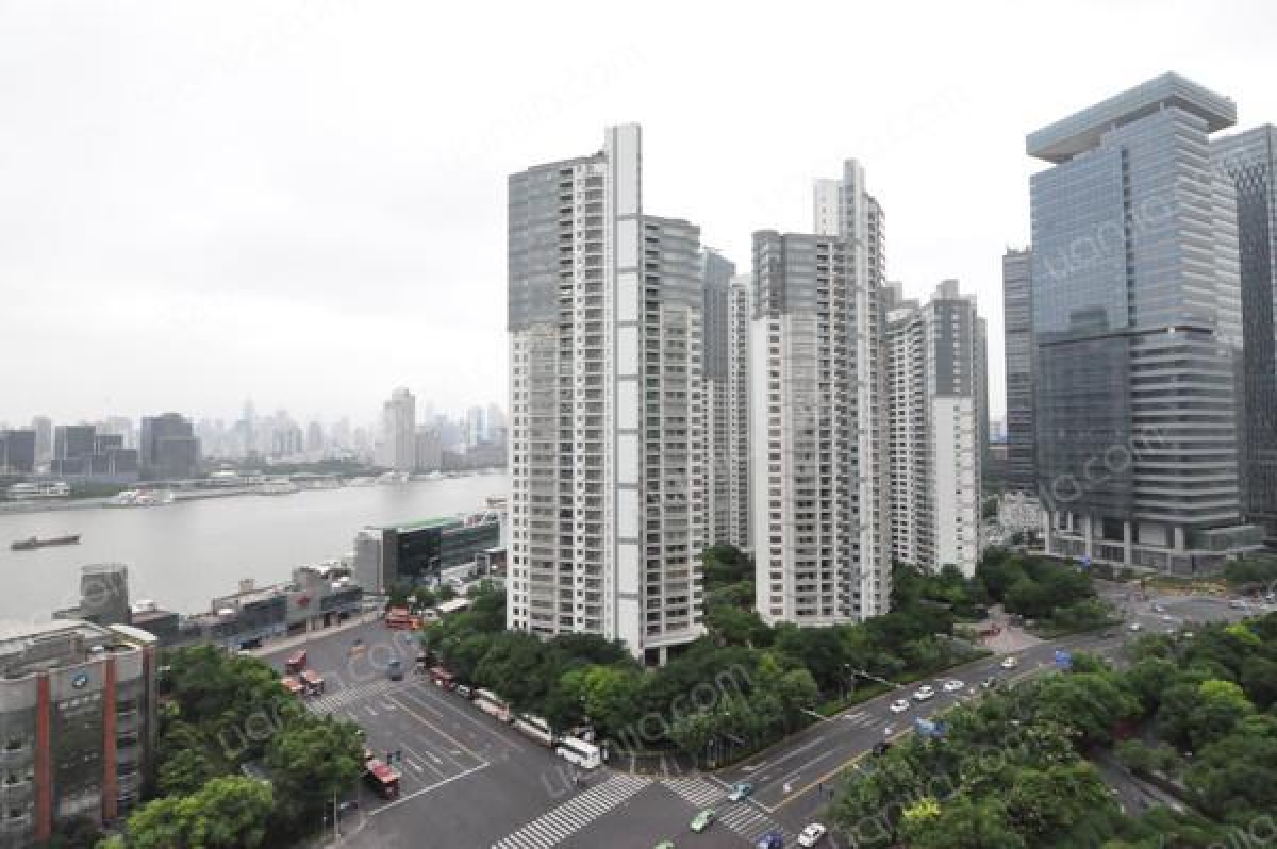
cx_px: 638
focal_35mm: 16
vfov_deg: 72.0
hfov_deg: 95.0
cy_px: 424
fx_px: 585
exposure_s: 1/250
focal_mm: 11
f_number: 22
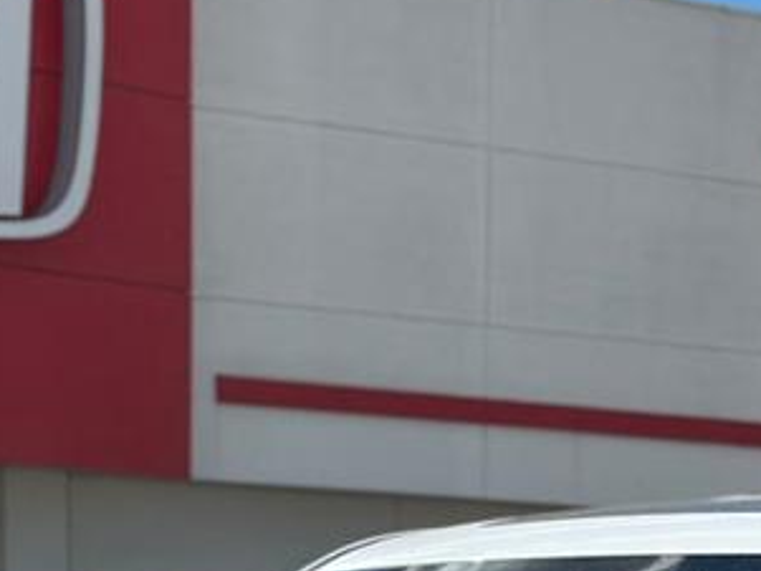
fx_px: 4487
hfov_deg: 9.7
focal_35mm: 204
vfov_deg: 7.1
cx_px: 589
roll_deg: -0.7
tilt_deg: -4.1
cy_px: 1054
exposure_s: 1/9804
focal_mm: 6.86
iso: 100
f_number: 1.78
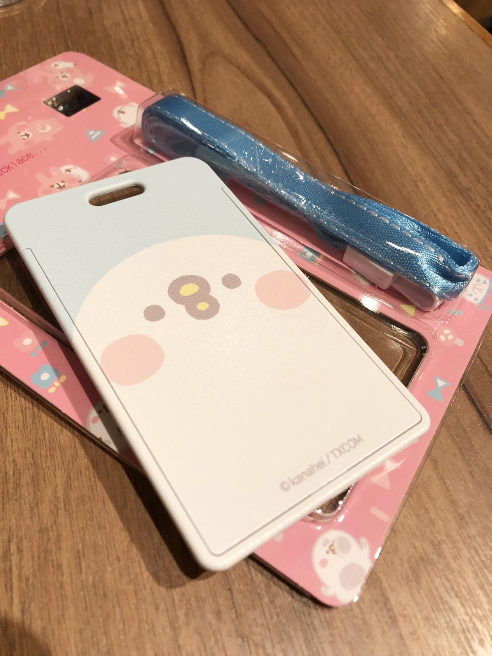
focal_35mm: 28
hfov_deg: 49.7
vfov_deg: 63.4
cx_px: 246
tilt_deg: -53.8
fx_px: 531
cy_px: 328
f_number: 1.8
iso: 40
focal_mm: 3.99
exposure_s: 1/30
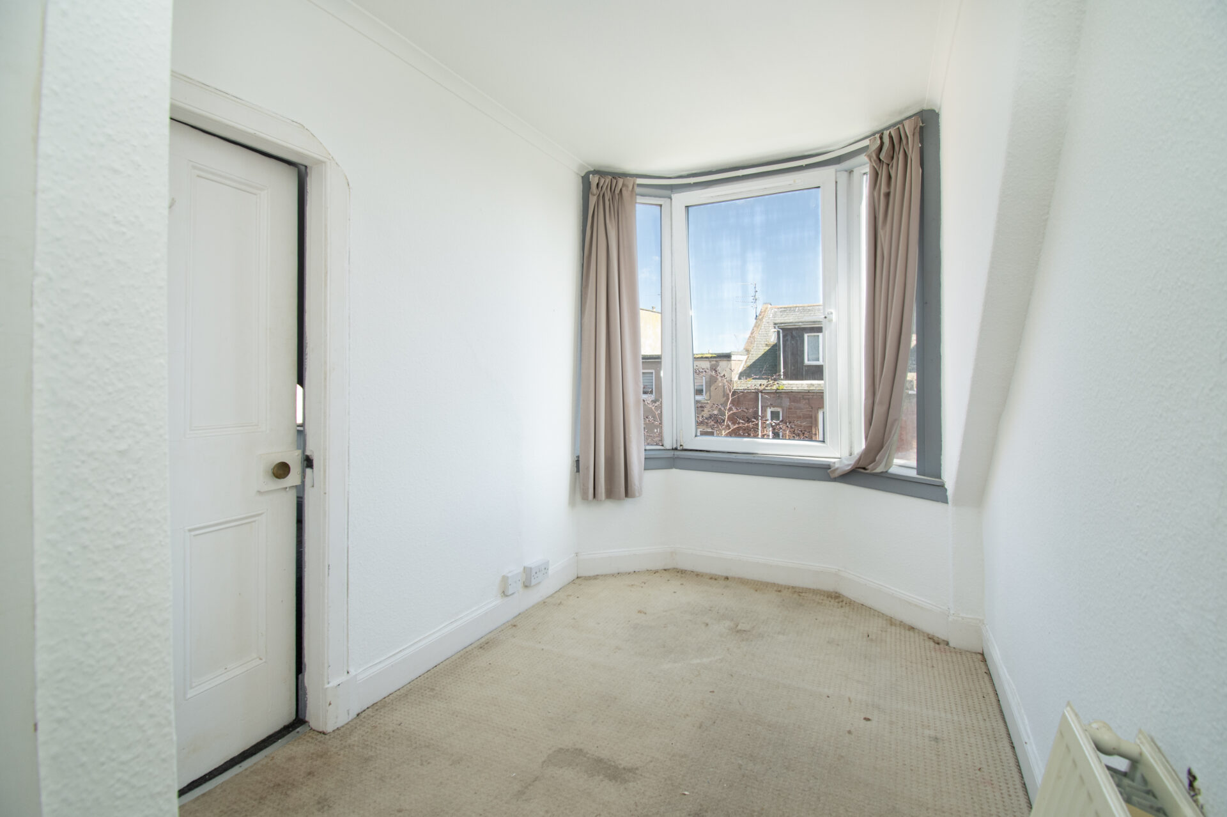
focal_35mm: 15
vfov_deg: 77.3
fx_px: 511
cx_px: 614
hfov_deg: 100.4
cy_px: 408
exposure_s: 1/13
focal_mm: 10
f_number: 8
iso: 250
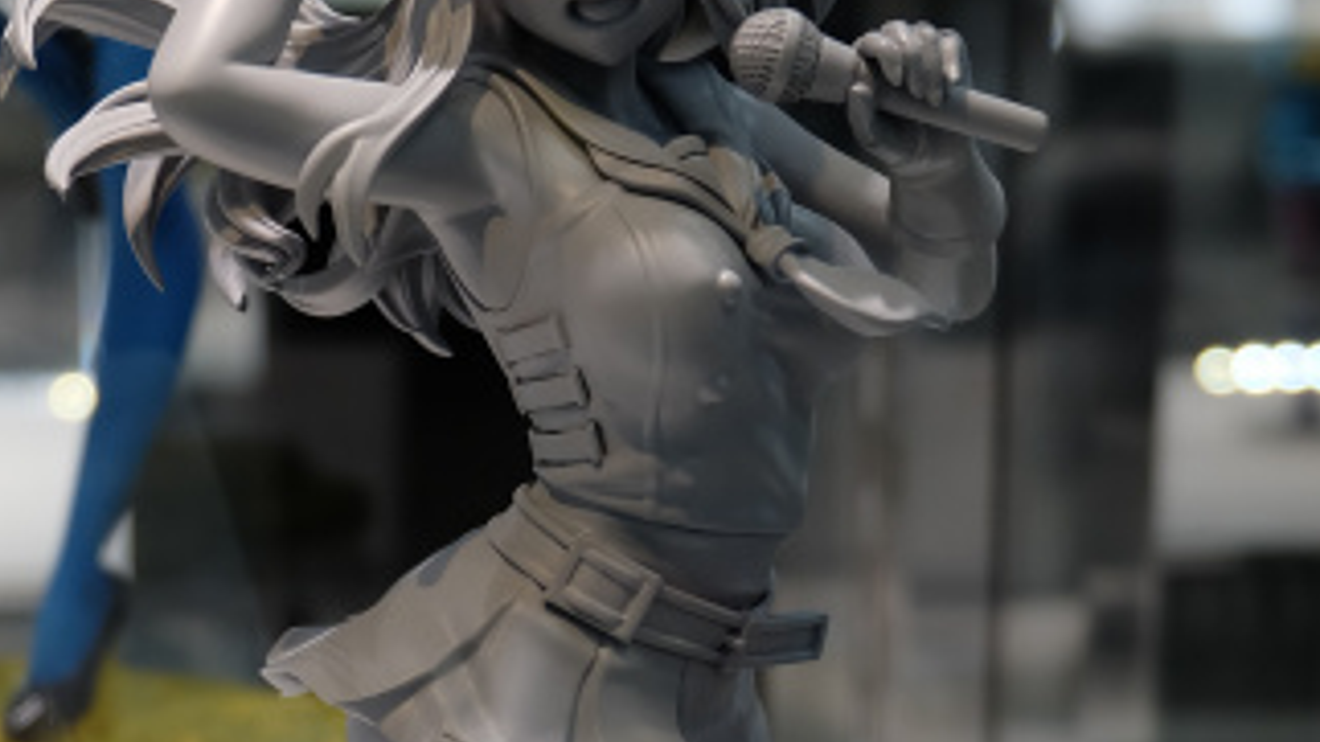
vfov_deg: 11.4
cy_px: 890
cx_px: 654
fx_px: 3640
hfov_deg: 20.6
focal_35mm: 104
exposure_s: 1/125
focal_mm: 26.9
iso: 400
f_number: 4.5
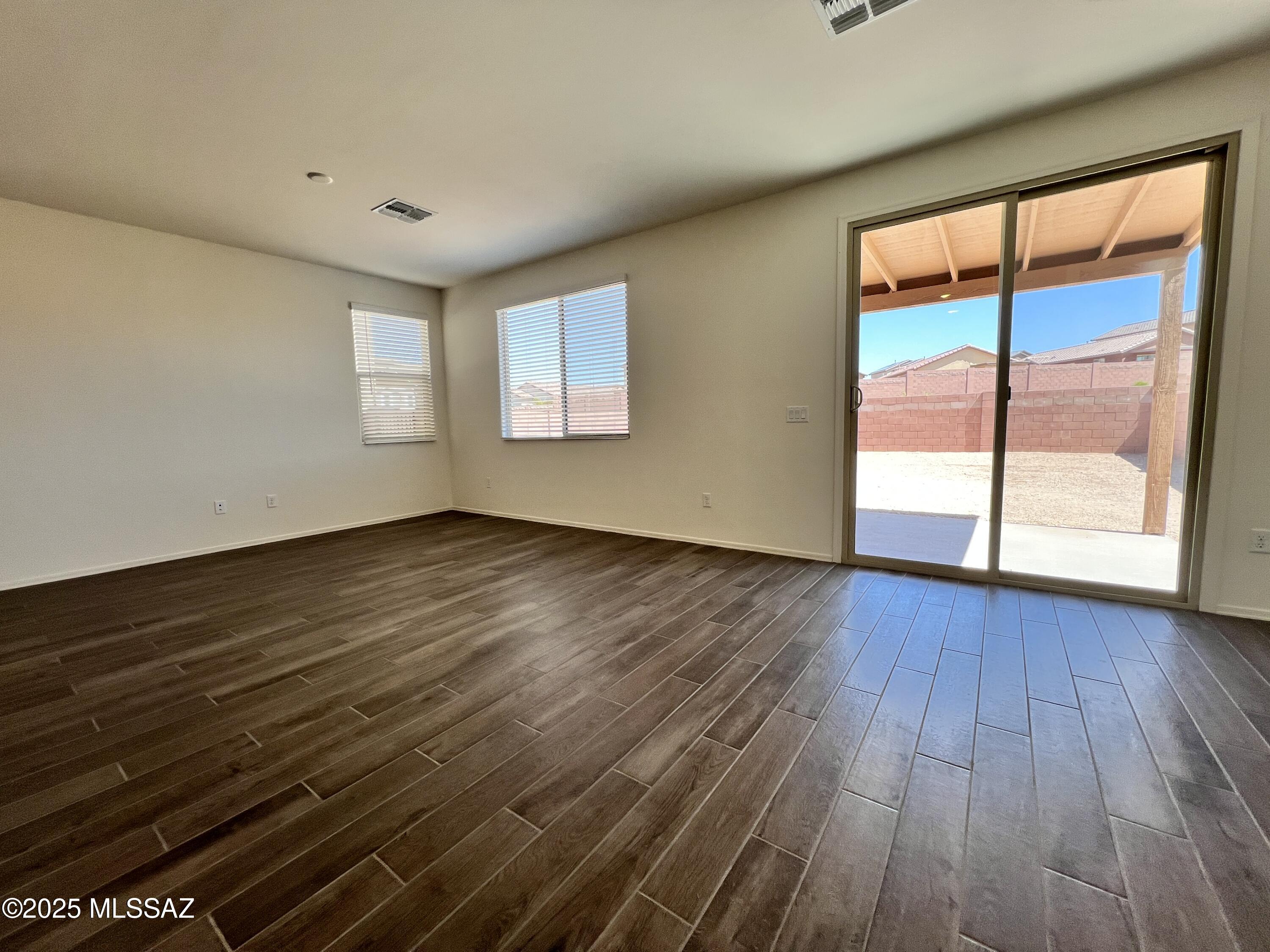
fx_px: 477
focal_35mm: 13
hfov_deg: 106.2
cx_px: 635
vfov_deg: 89.9
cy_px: 476
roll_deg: +1.8
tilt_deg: -5.8
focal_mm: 1.57
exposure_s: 1/120
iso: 40
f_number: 1.8
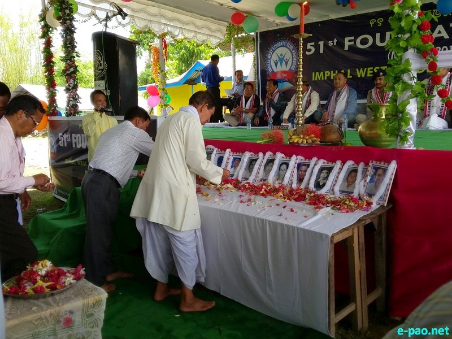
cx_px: 226
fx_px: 405
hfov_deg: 58.4
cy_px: 170
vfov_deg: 45.4
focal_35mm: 31
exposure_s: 1/173
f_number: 2.2
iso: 50
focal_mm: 3.3
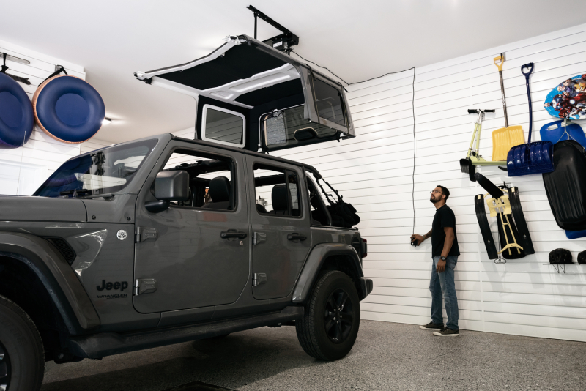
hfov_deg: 65.5
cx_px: 293
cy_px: 196
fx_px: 456
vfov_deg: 46.4
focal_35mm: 28
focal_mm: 28
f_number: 5.6
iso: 800
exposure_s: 1/100
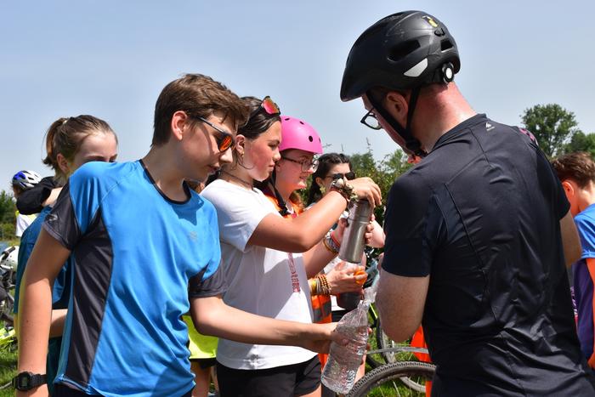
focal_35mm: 48
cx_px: 298
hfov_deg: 41.1
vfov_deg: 28.1
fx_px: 793
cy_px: 198
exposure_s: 1/400
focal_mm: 32
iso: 200
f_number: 10
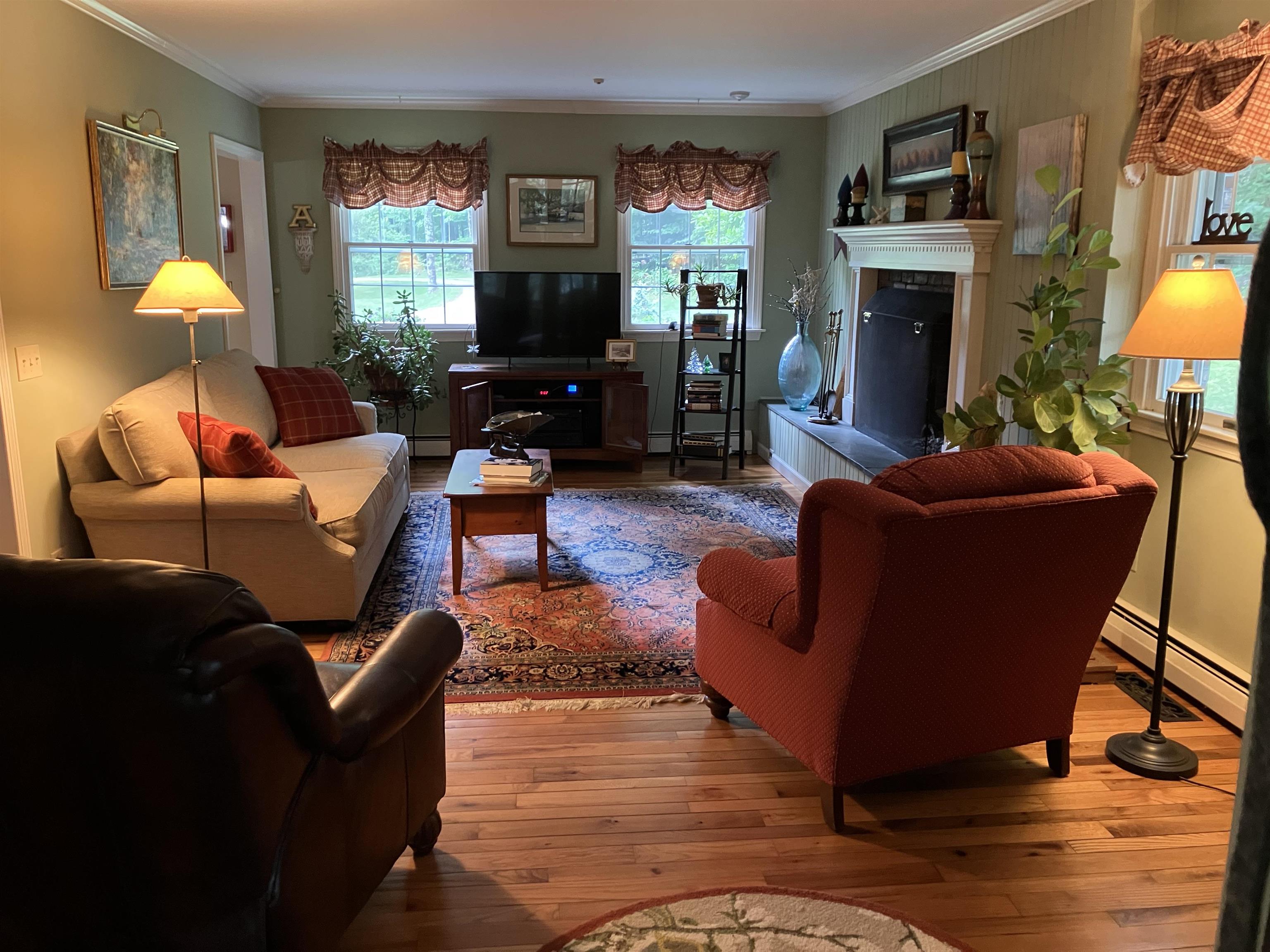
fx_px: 1027
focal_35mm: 28
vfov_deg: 49.7
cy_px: 476
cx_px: 635
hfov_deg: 63.4
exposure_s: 1/30
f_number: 1.8
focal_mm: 3.99
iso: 500
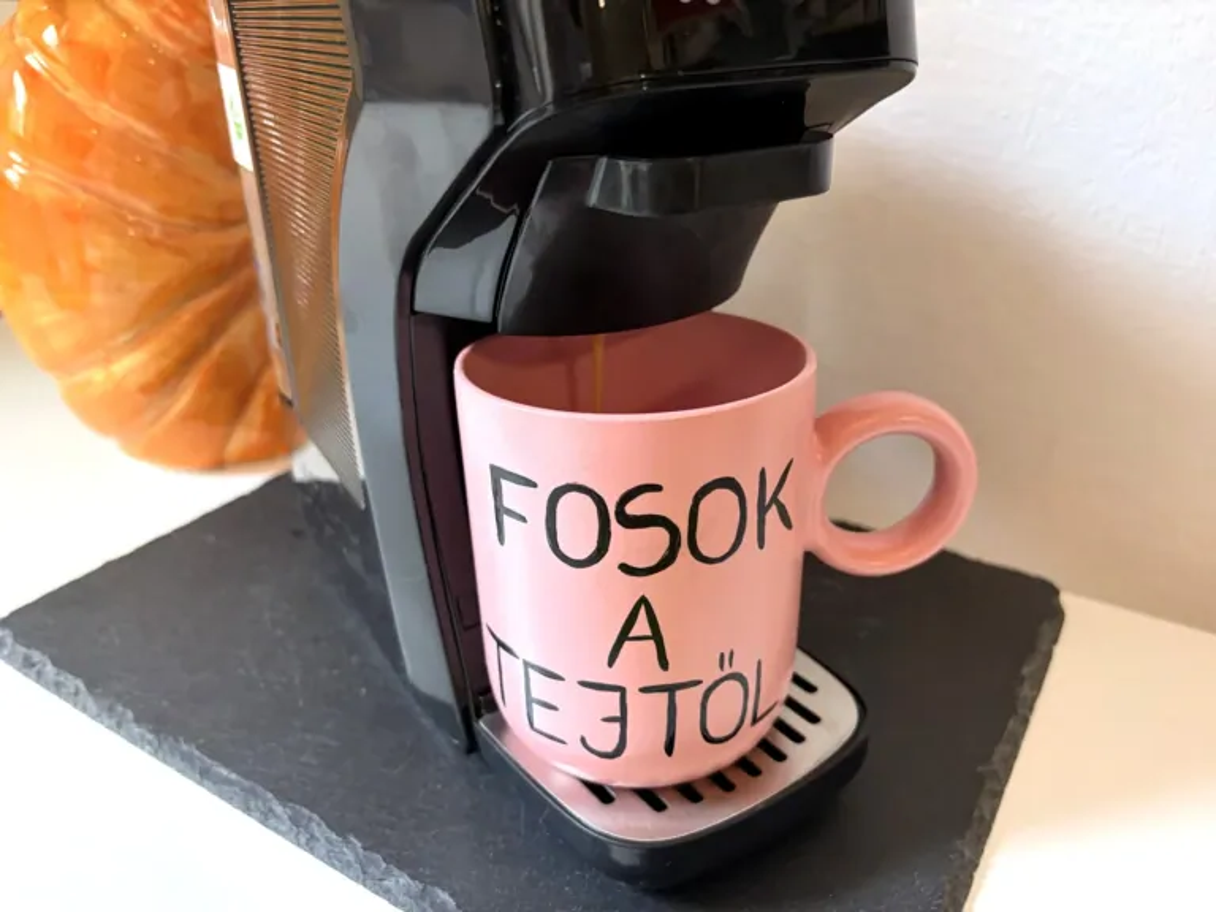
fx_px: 913
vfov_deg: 53.1
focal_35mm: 26
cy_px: 456
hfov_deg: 67.3
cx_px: 608
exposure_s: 1/50
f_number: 1.6
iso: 320
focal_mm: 5.96
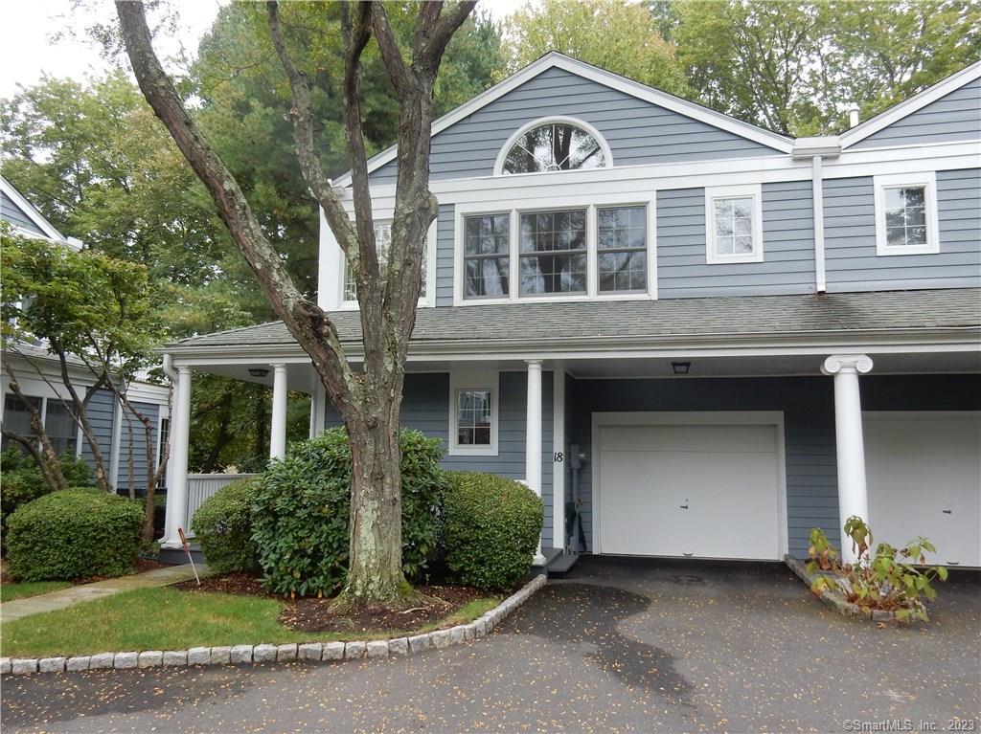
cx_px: 490
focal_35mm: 25
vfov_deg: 54.8
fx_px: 708
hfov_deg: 69.4
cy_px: 367
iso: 125
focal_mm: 4.5
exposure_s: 1/80
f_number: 3.7
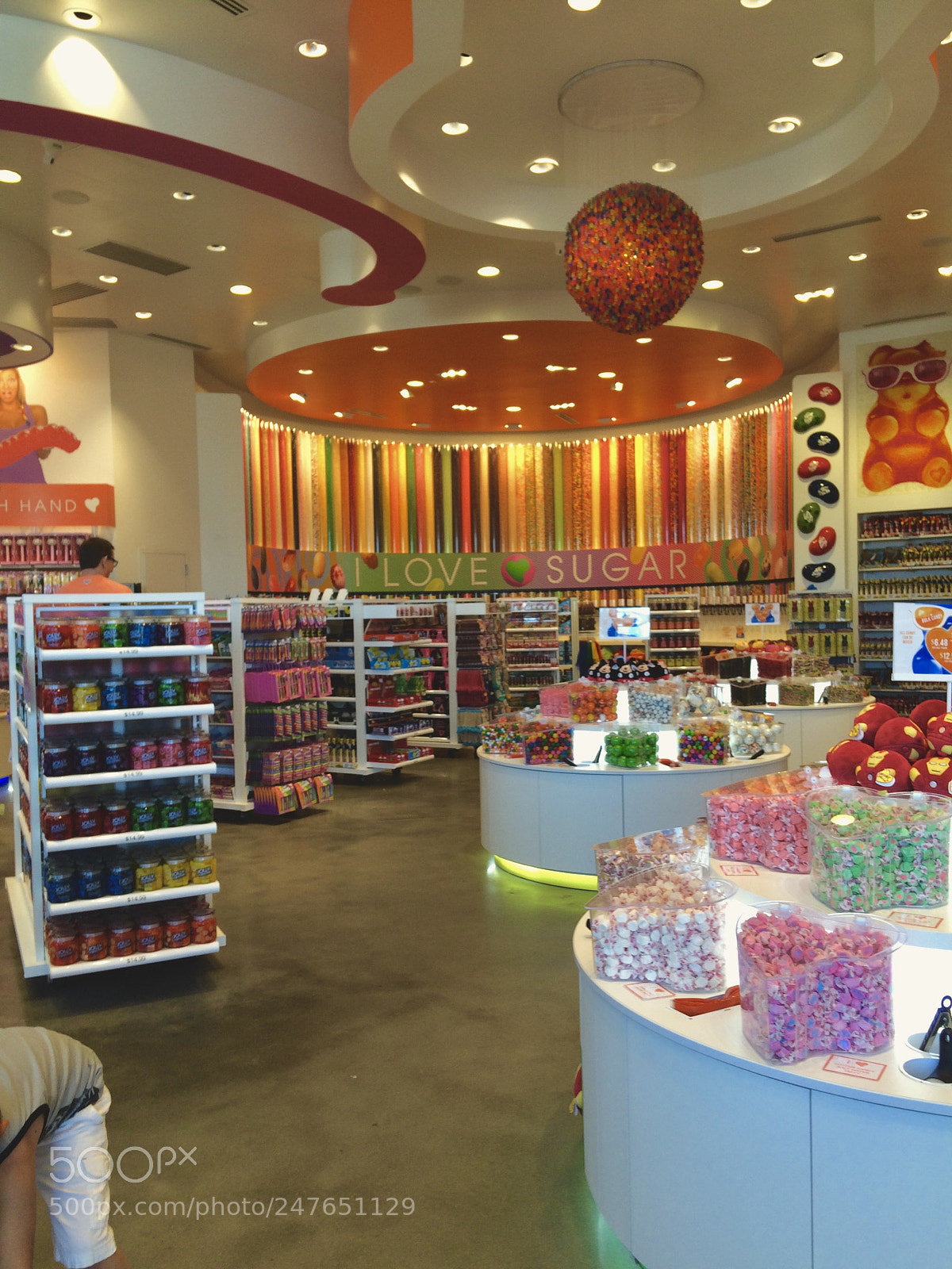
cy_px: 634
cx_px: 476
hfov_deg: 48.2
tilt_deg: -4.1
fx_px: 1063
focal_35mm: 29
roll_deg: +2.8
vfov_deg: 61.7
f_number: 2.2
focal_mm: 4.15
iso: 50
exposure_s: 1/60
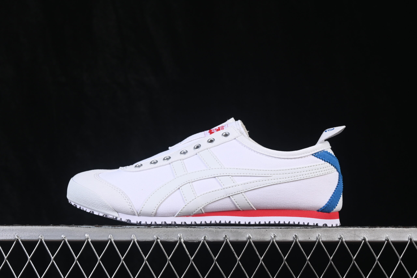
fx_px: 869
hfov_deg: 27.0
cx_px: 208
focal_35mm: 75
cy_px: 139
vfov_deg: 18.2
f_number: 8
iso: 160
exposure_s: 1/80
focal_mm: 50
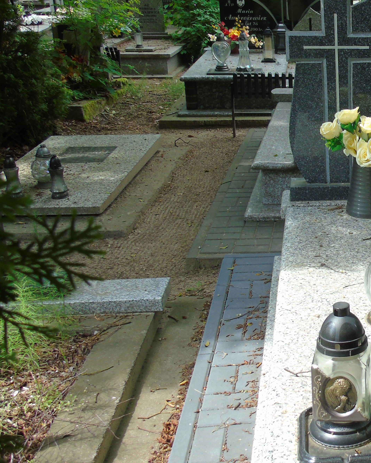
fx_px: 755
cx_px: 433
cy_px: 229
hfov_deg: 25.1
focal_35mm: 55
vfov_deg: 34.2
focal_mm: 5.2
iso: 80
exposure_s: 1/125
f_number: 3.6
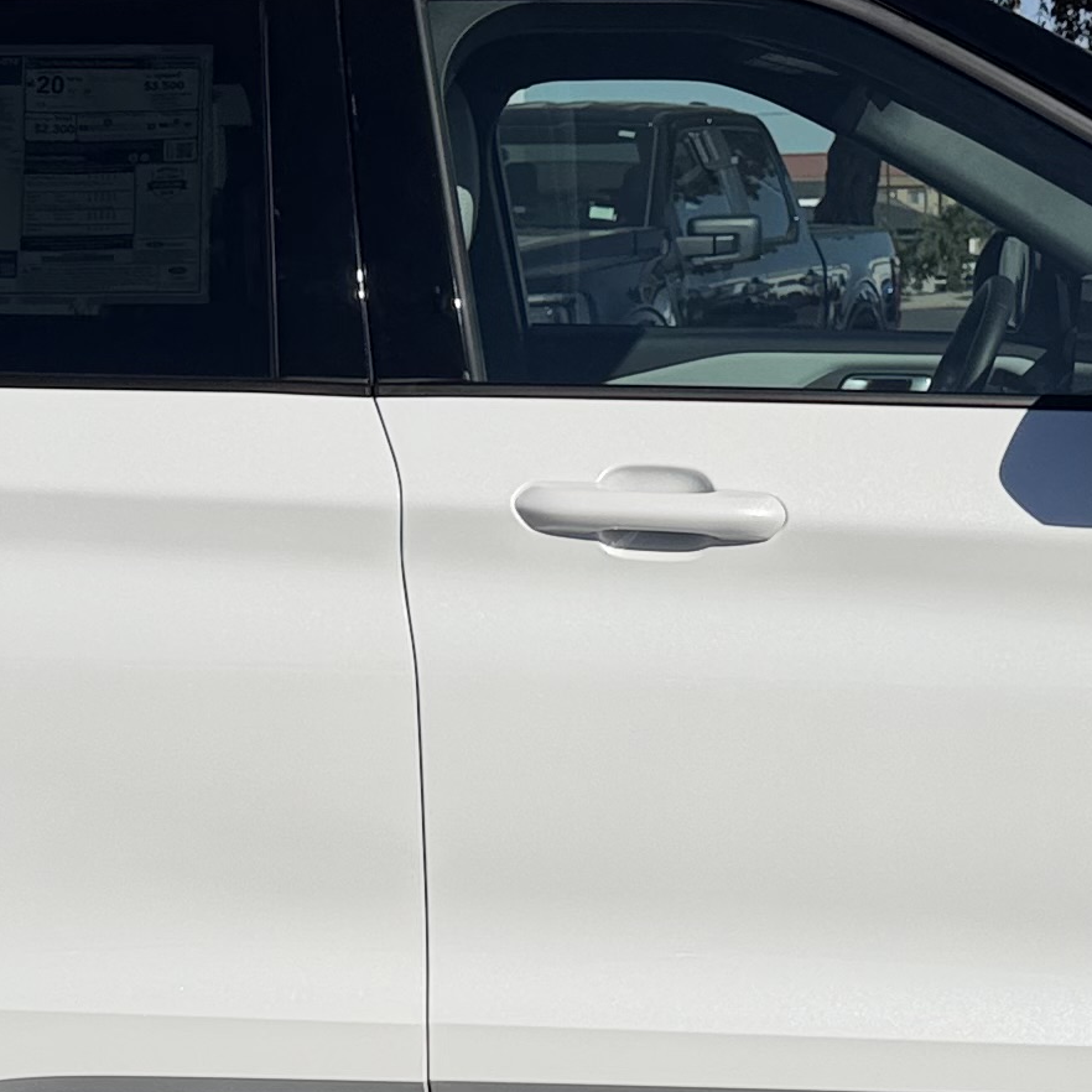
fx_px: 3462
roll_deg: +2.5
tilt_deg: -9.7
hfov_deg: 17.9
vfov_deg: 17.9
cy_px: 739
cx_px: 550
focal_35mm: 97
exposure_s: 1/11905
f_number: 1.78
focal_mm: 6.76
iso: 80
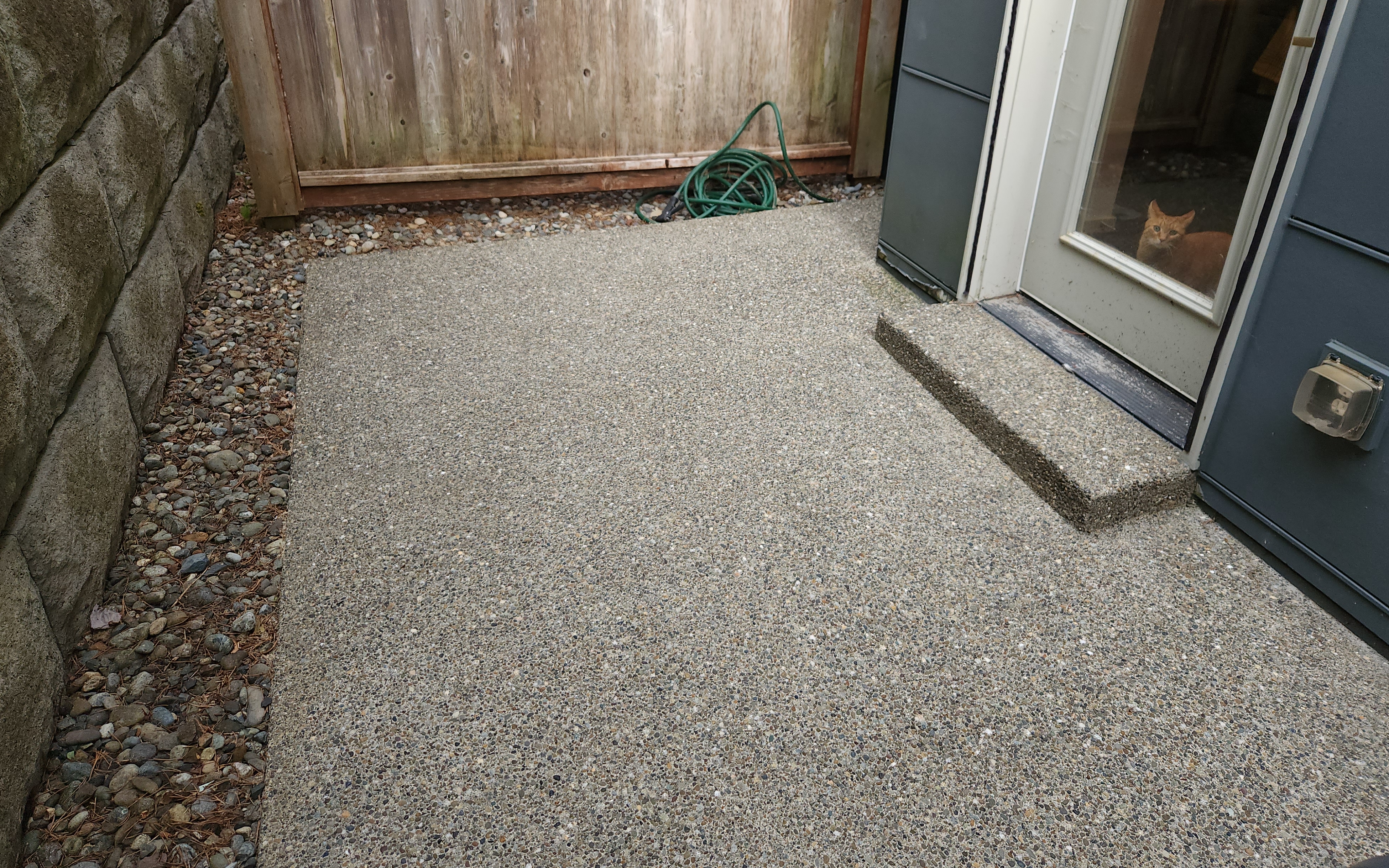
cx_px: 711
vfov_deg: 49.1
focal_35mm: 25
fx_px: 946
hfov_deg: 72.5
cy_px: 374
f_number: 1.8
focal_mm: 5.4
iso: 80
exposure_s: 1/120
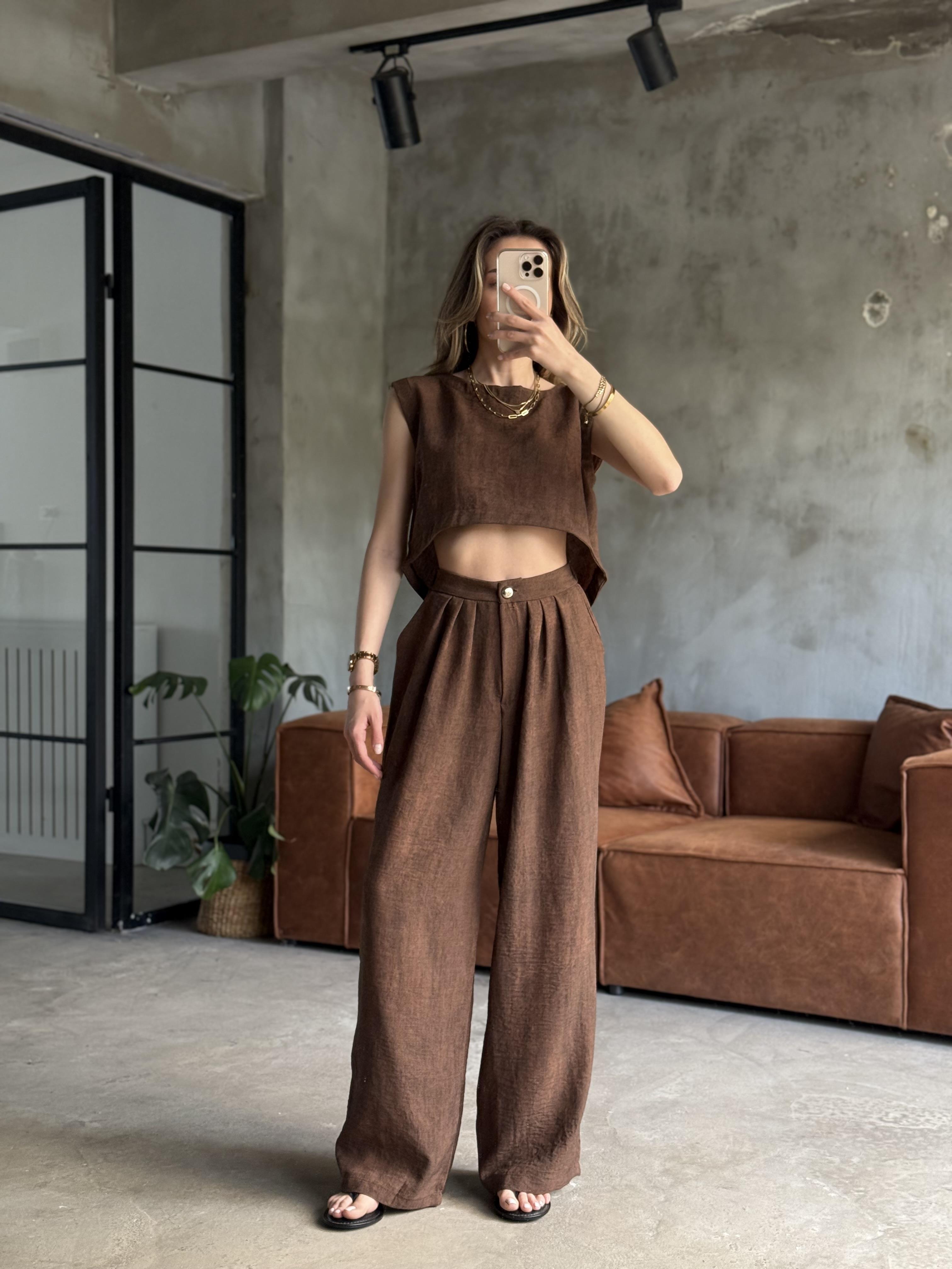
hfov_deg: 30.3
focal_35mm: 48
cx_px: 476
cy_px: 634
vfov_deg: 39.7
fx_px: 1760
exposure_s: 1/63
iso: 125
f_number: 1.78
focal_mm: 6.76
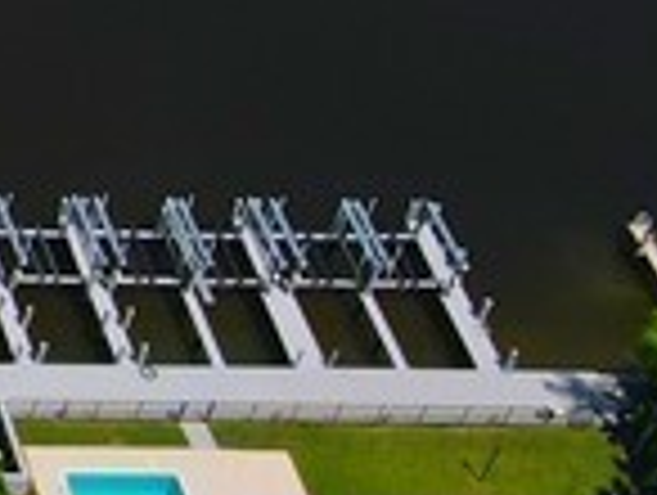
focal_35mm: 168
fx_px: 3194
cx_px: -1372
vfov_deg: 8.7
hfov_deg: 9.2
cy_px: -184
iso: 100
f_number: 2.8
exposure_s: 1/1000
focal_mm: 4.5
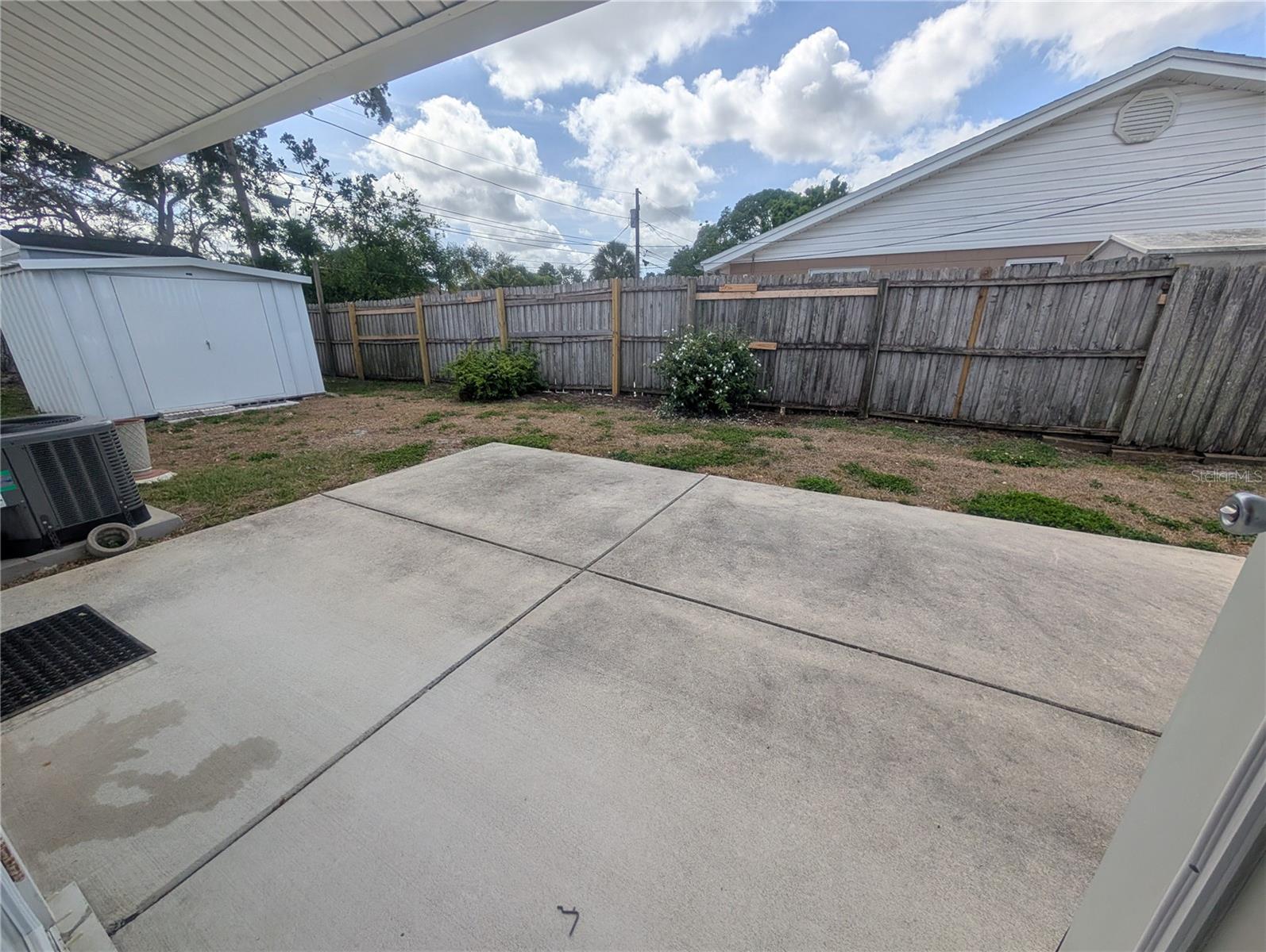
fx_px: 439
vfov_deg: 94.6
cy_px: 476
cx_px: 633
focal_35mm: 12
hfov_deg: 110.5
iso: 51
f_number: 1.7
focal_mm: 2.02
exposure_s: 1/4505
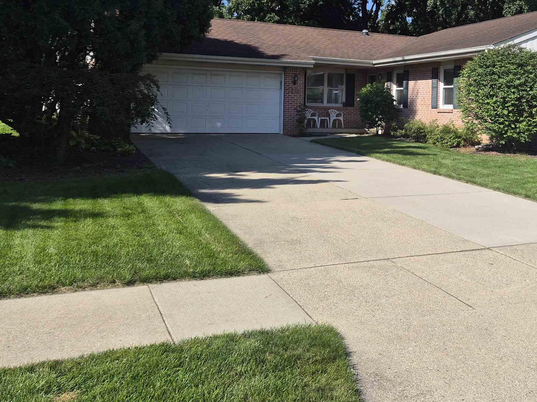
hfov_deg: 46.2
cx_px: 400
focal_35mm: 39
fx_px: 605
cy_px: 111
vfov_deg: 36.1
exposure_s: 1/5040
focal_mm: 5.4
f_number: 1.8
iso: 80
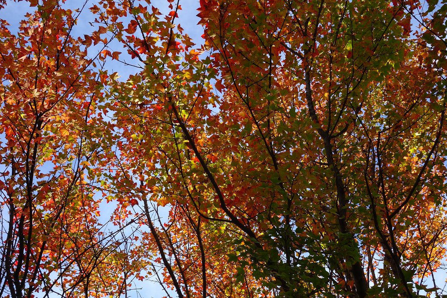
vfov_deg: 26.5
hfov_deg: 38.9
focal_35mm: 51
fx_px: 633
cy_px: 149
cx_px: 224
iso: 80
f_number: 7.1
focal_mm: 18.88
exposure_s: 1/125
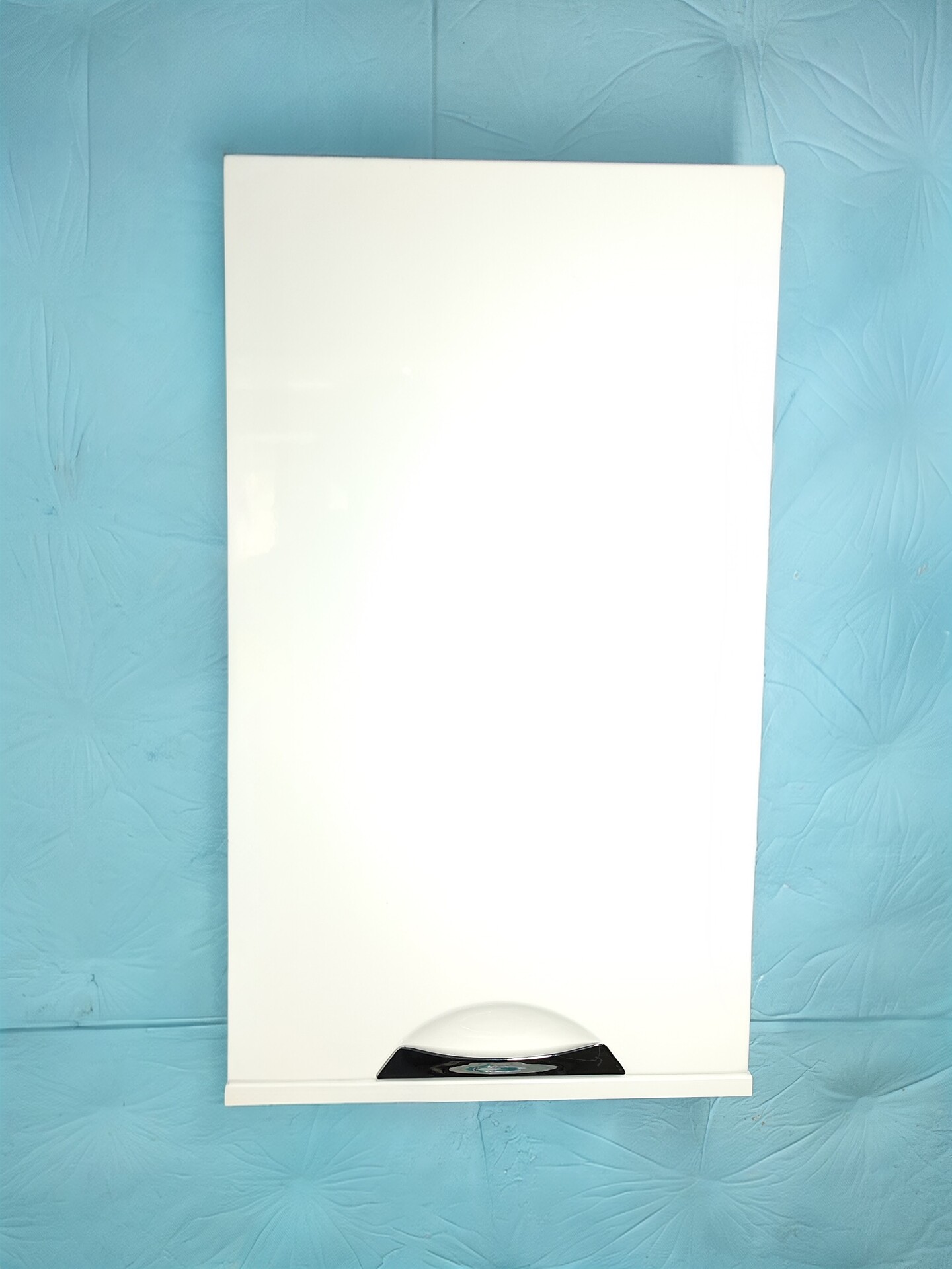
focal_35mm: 24
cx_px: 476
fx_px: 880
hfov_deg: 56.8
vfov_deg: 71.6
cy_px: 634
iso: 320
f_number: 1.89
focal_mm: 5.89
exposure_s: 1/80
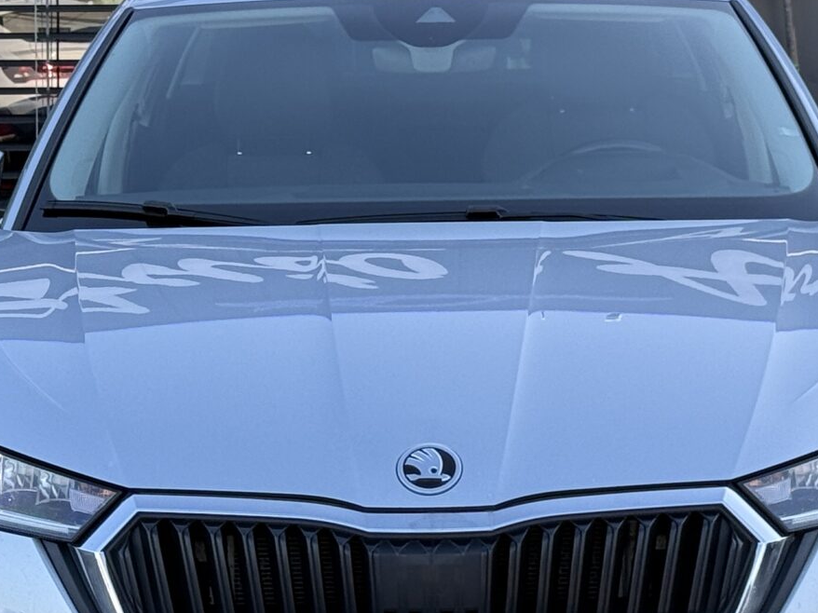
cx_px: 421
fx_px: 3307
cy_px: 96
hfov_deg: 14.1
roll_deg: +0.8
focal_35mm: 140
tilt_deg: -1.1
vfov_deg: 10.5
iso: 80
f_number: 1.78
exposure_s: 1/769
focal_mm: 6.76
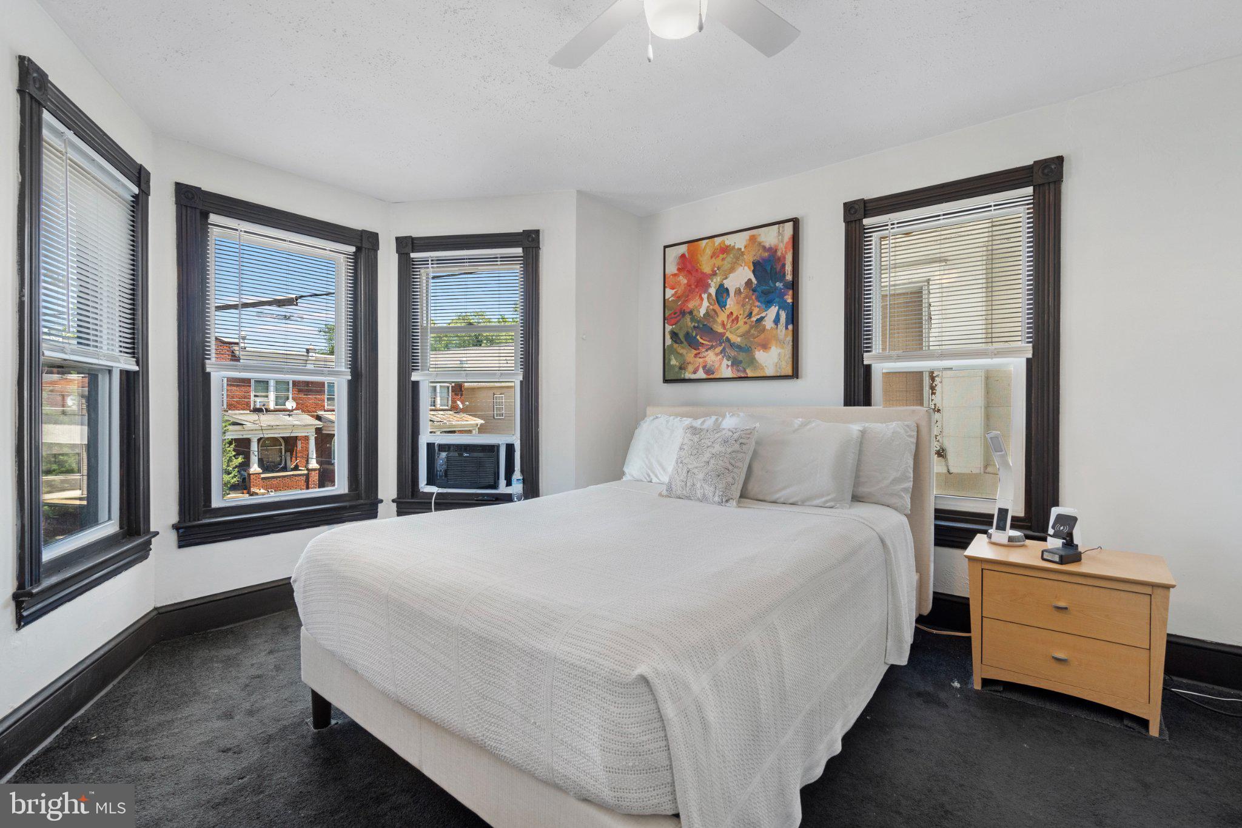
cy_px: 414
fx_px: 552
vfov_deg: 73.7
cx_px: 621
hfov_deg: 96.7
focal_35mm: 16
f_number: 8
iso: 1250
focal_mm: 16
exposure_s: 1/13
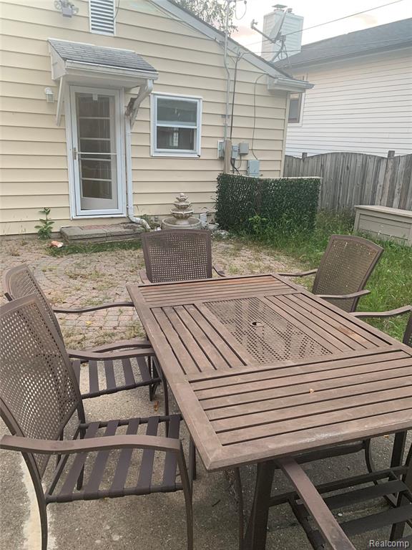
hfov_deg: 53.1
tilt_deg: -15.1
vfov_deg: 67.3
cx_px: 206
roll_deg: -2.4
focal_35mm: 26
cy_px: 275
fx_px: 413
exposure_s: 1/63
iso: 100
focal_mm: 4.25
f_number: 1.8
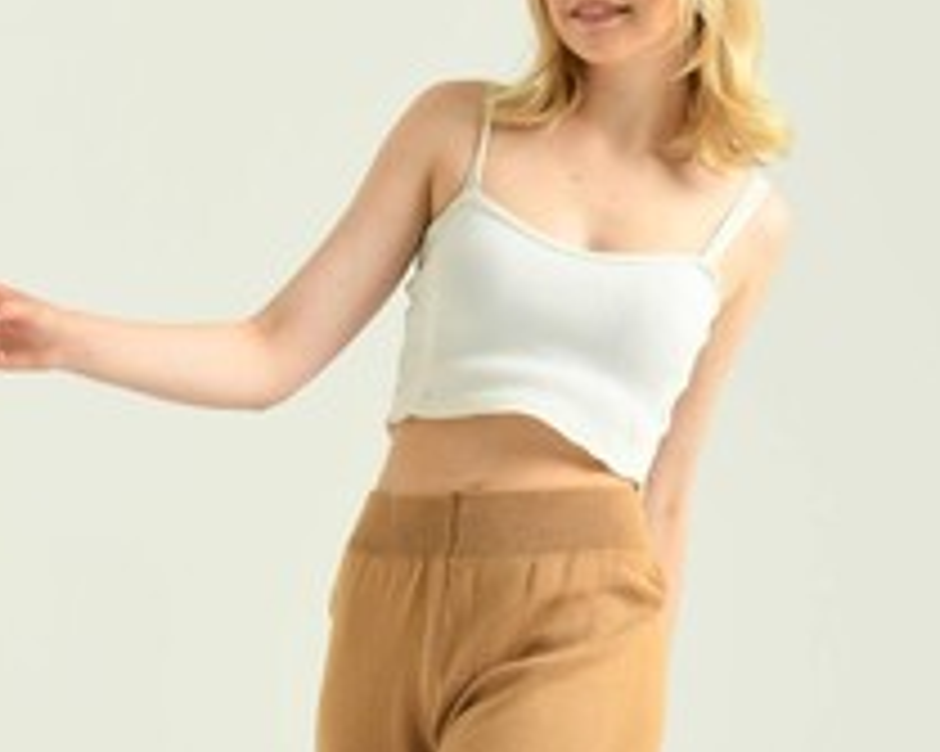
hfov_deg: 10.6
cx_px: 571
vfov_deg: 8.4
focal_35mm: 182
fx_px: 5061
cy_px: 770
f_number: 5.6
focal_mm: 75
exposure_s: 1/160
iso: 125
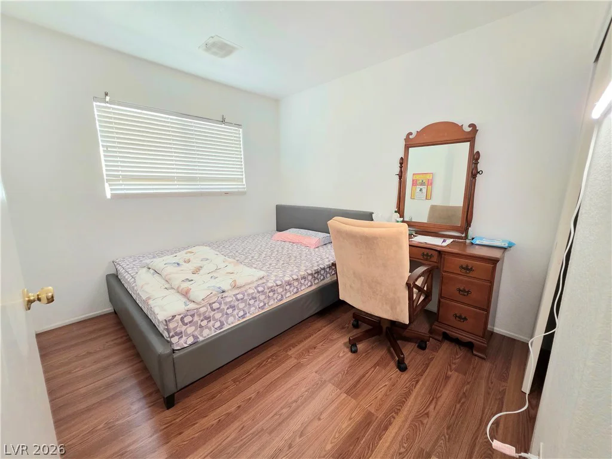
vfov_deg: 89.9
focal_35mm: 13
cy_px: 230
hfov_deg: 106.2
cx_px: 306
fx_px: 230
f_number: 1.9
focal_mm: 2.2
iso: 320
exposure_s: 1/60.2
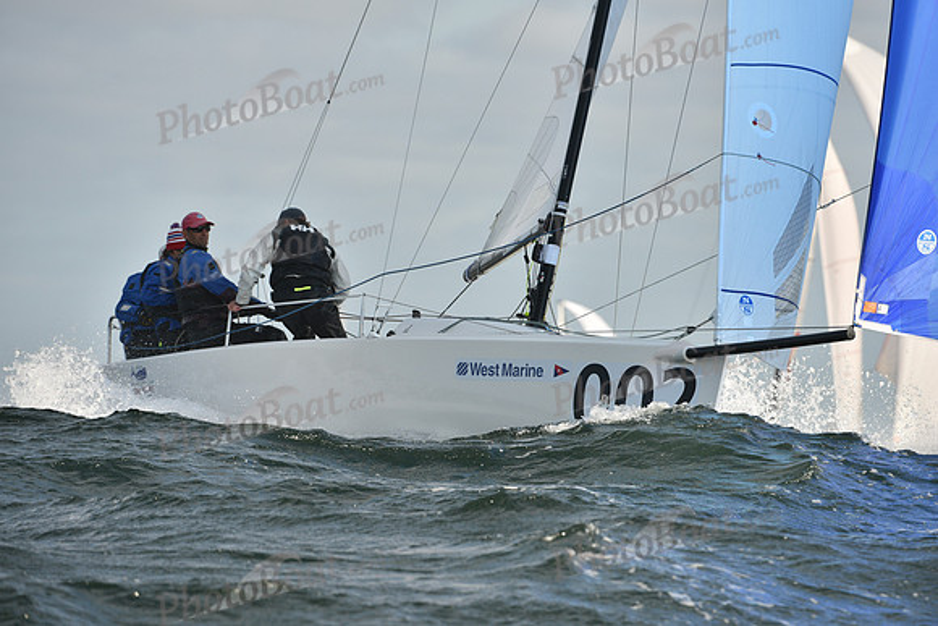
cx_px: 469
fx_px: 10424
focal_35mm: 400
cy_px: 313
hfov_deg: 5.2
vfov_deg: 3.4
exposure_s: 1/1000
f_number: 8
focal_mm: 400
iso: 320
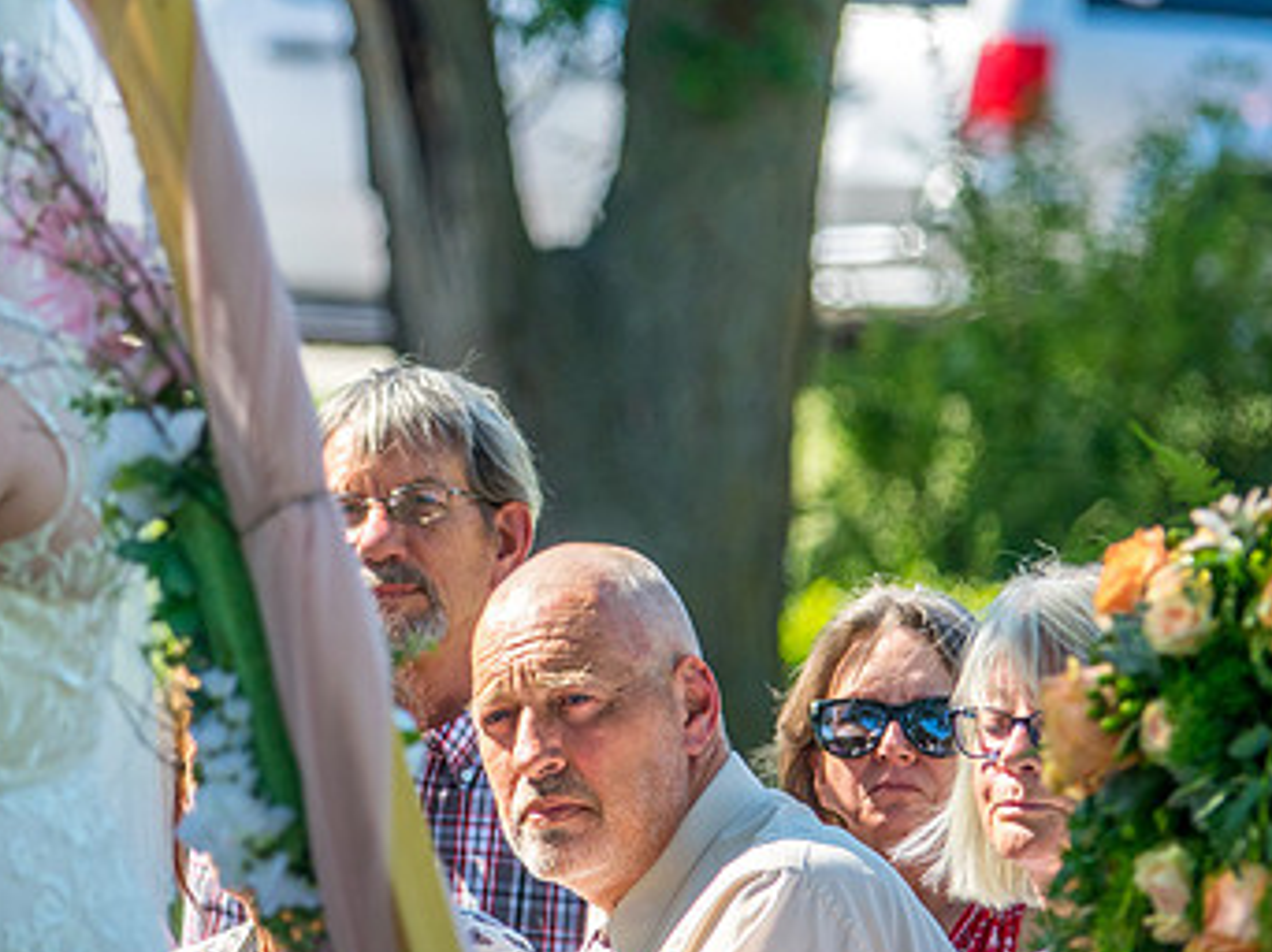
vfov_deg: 1.8
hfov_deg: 2.4
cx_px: 368
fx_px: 30992
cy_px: 478
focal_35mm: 844
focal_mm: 189.74
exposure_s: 1/320
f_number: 4
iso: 100
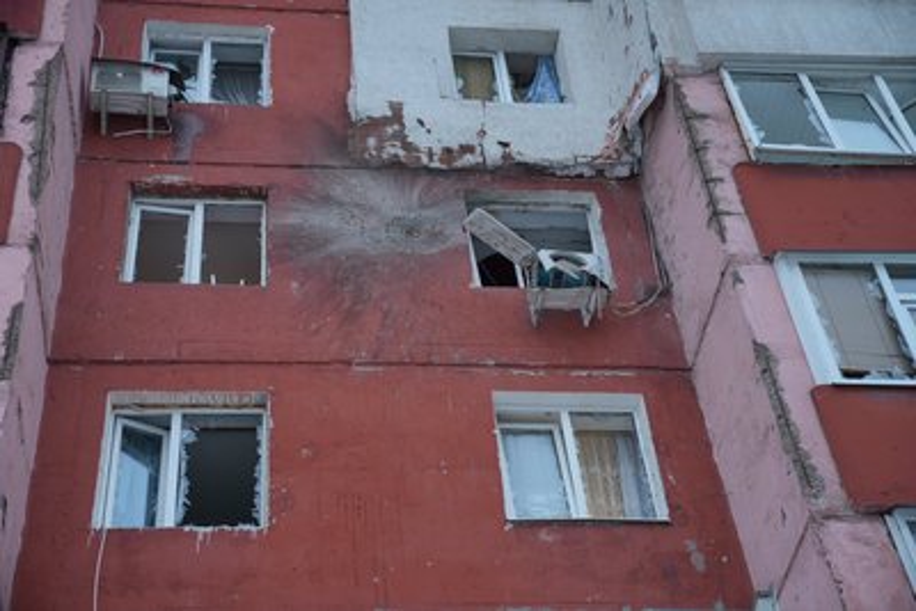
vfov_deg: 19.5
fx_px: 1782
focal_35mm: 70
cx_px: 458
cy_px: 306
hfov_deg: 28.8
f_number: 2.8
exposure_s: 1/60
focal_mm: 70
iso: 125
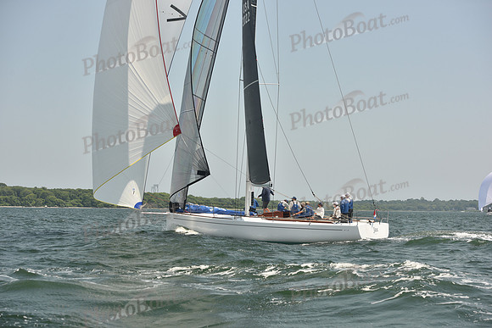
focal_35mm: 70
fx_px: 957
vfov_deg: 19.5
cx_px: 246
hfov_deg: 28.8
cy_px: 164
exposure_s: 1/640
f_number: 6.3
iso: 250
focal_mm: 70
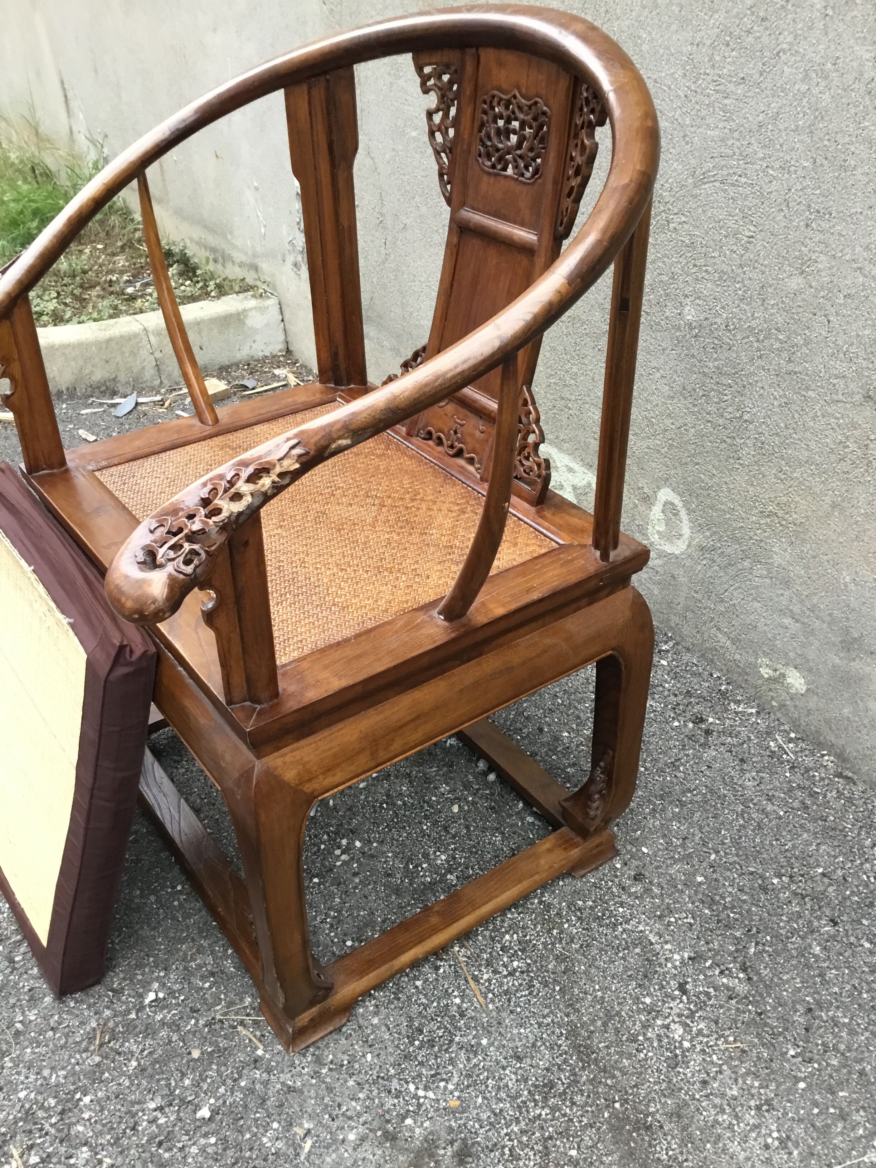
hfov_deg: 45.4
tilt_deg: -33.1
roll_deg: +2.0
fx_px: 1046
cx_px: 438
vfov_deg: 58.4
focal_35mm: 31
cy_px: 584
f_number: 2.4
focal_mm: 3.3
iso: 64
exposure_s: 1/33
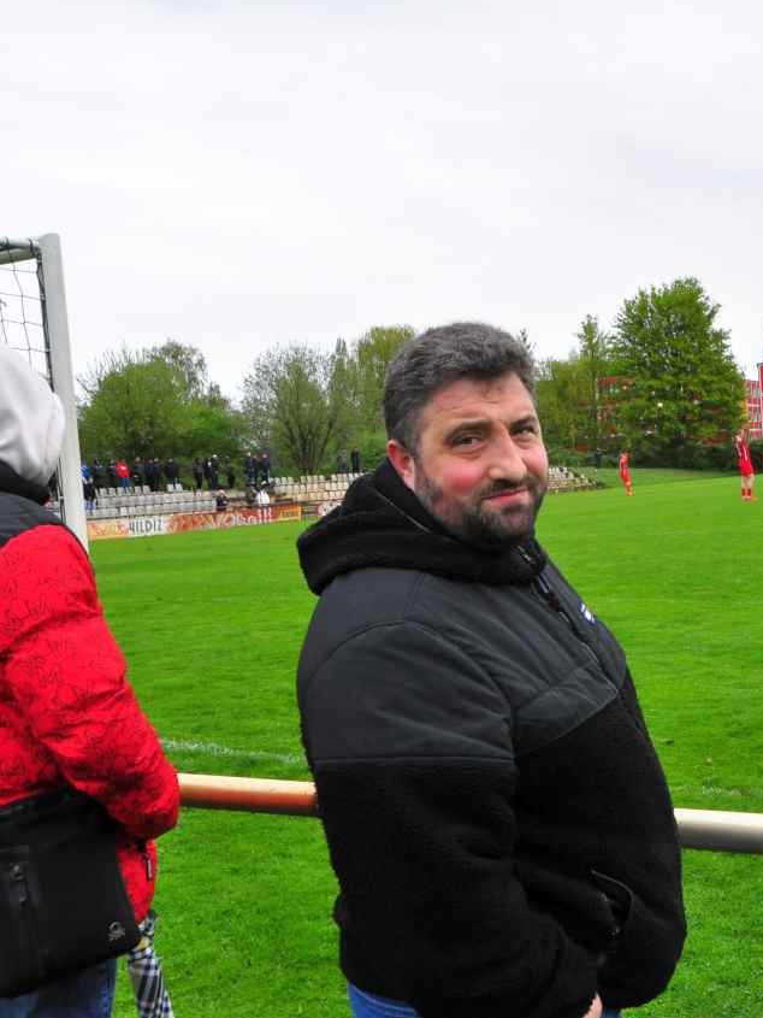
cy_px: 507
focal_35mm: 48
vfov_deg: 39.7
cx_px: 674
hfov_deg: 29.2
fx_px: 1410
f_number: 9
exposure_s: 1/320
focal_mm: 22
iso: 800
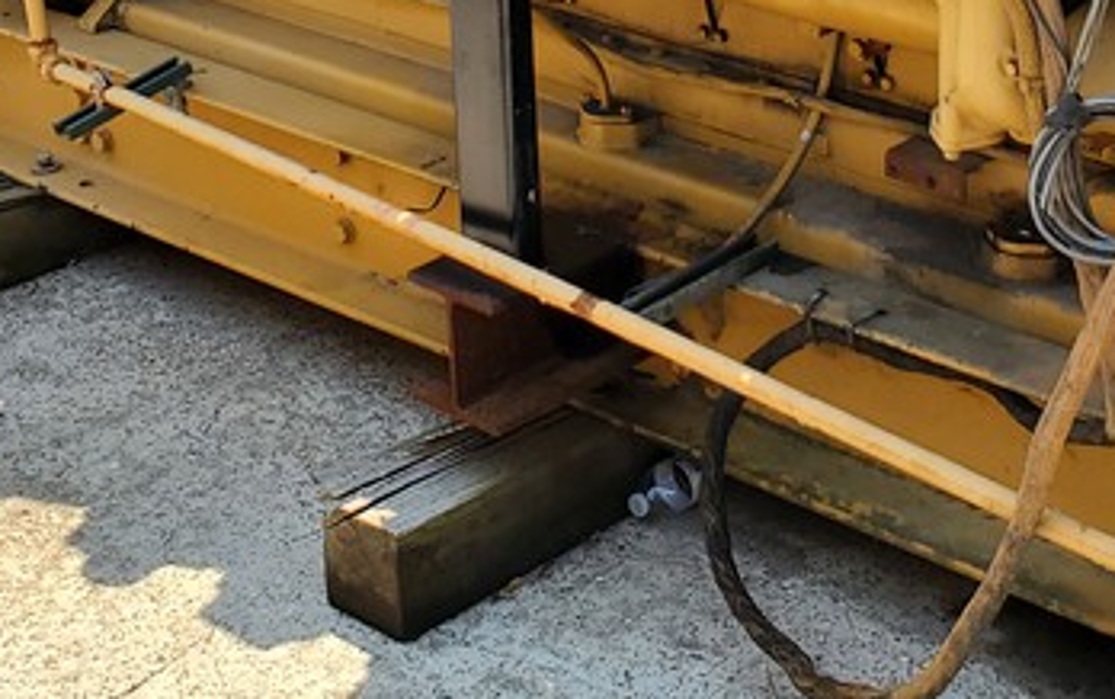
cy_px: -218
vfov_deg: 15.4
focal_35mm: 81
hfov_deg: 25.5
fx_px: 2463
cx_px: 676
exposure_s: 1/1058
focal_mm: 4.3
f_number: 2.4
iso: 50
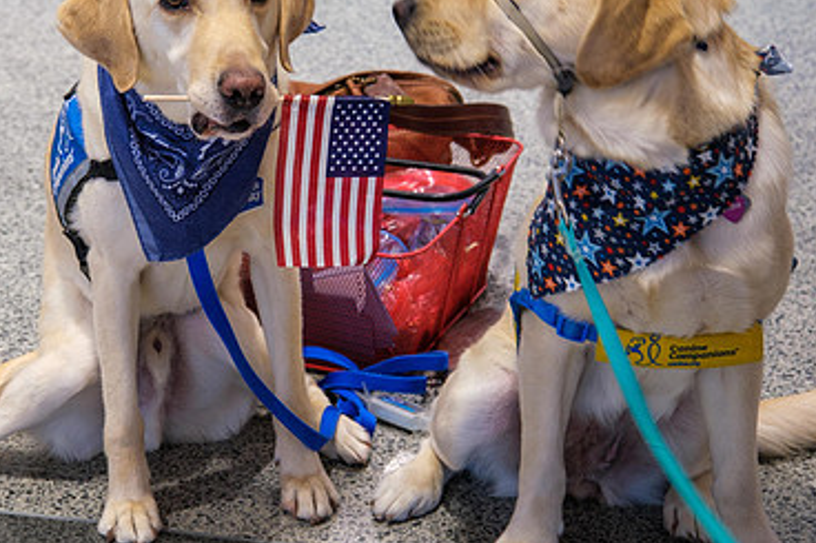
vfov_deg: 13.5
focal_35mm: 101
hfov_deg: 20.2
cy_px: 181
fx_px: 2288
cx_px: 279
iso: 640
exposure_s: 1/40
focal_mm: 42.9
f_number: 4
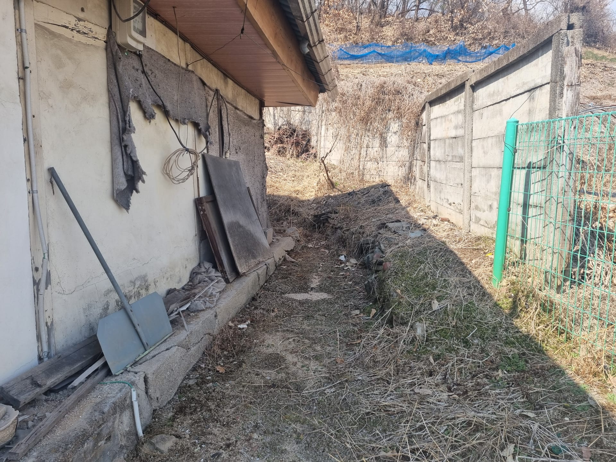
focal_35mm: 26
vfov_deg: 53.1
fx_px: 463
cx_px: 308
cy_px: 231
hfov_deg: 67.3
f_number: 1.8
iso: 50
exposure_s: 1/1432
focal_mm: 5.4
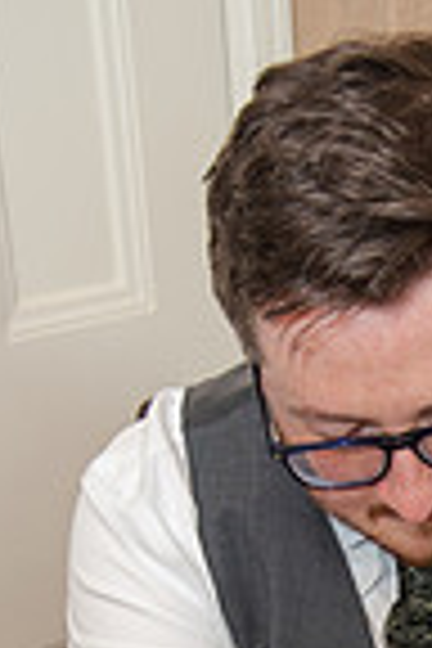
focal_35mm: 100
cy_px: 896
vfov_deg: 18.6
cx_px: 436
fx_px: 1800
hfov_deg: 13.5
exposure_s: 1/160
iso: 1000
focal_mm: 32
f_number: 4
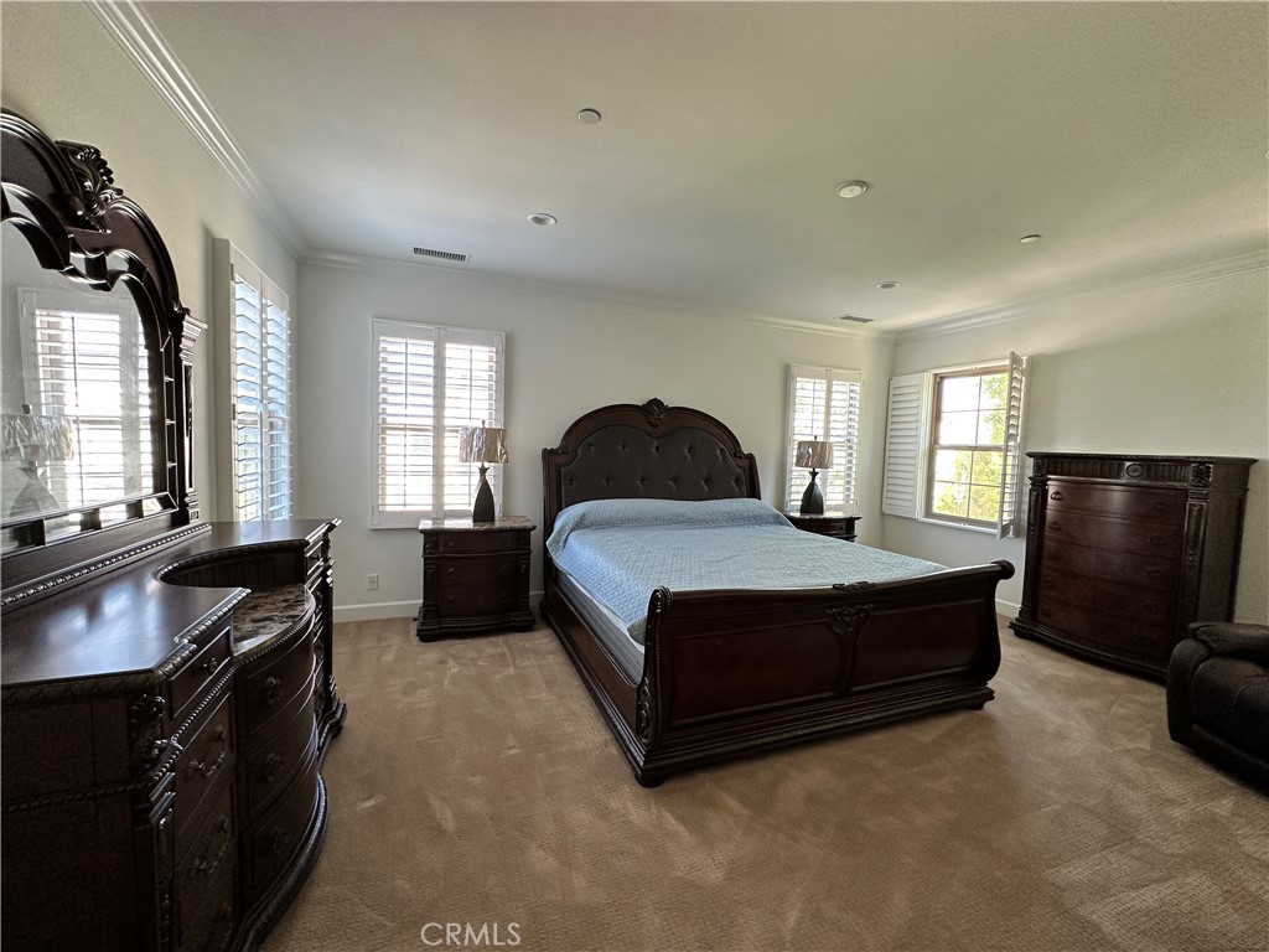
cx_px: 634
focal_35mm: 14
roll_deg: -1.9
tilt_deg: -4.6
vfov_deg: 85.7
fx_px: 513
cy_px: 476
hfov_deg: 102.1
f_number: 2.2
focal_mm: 2.22
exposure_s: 1/99
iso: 200
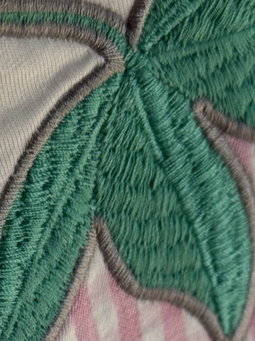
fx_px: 1582
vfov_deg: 11.8
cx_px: 18
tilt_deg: -53.1
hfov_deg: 9.2
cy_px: 499
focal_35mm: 161
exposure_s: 1/719
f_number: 1.78
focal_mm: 6.76
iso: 64
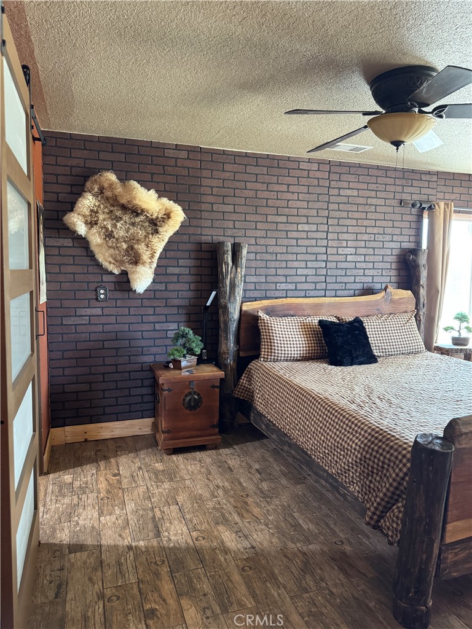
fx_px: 436
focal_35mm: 24
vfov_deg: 71.6
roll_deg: -0.6
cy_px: 314
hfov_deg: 56.8
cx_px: 236
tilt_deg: -5.8
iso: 640
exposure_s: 1/60
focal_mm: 6.76
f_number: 1.78
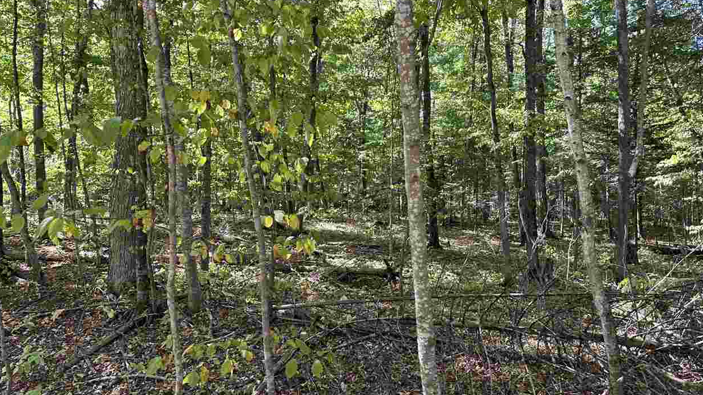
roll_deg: -2.3
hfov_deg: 69.9
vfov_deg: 42.9
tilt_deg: +0.7
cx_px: 355
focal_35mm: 27
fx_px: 503
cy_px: 200
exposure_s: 1/121
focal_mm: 6.86
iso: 80
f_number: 1.78
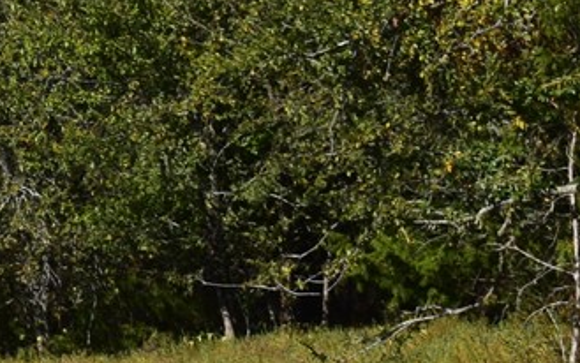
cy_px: 22
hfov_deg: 4.7
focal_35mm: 425
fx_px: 6724
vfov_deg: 3.1
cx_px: -1119
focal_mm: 45
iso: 280
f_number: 11
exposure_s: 1/500
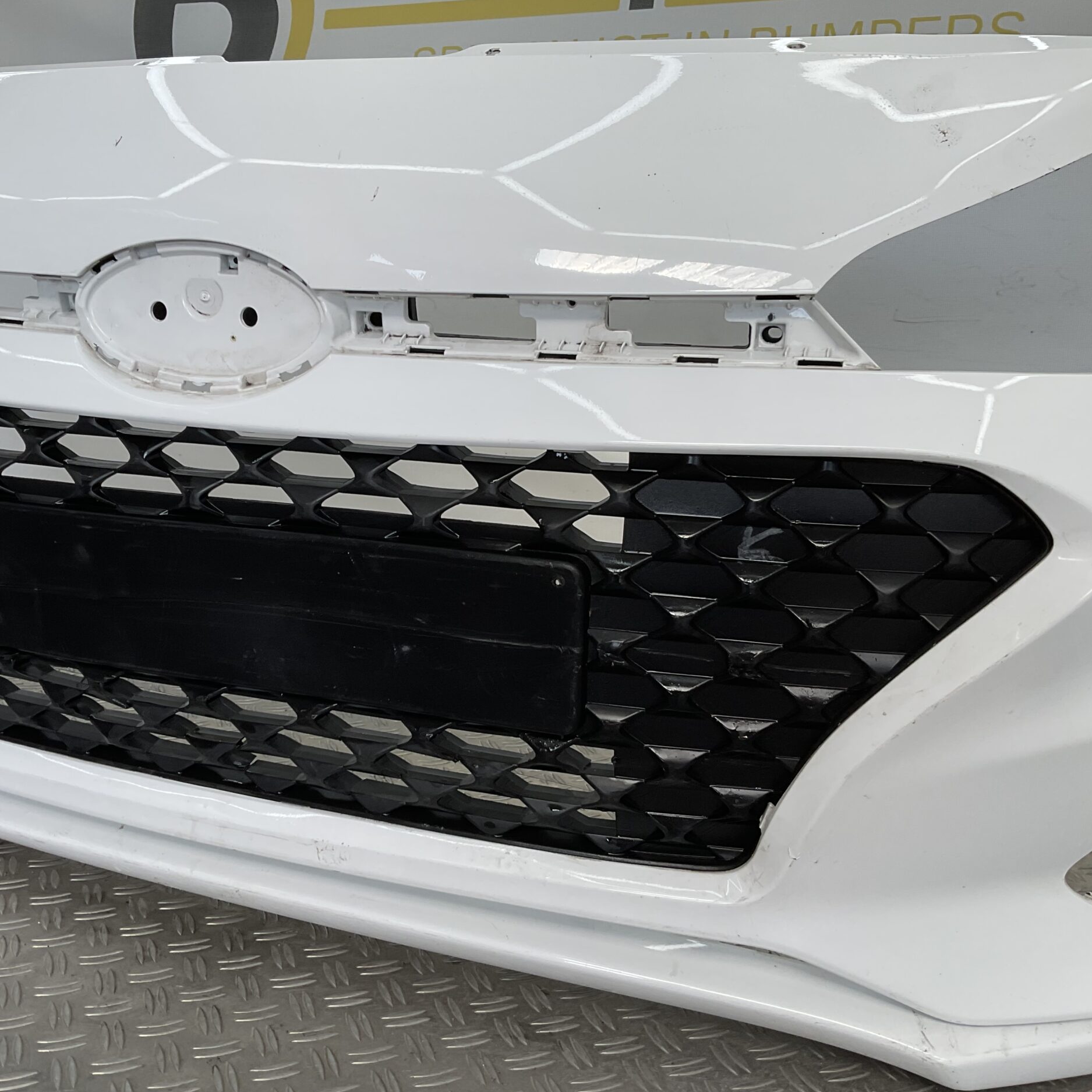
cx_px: 447
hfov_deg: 47.0
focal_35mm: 35
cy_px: 540
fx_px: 1249
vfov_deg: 47.2
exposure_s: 1/375
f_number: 1.8
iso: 16
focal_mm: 3
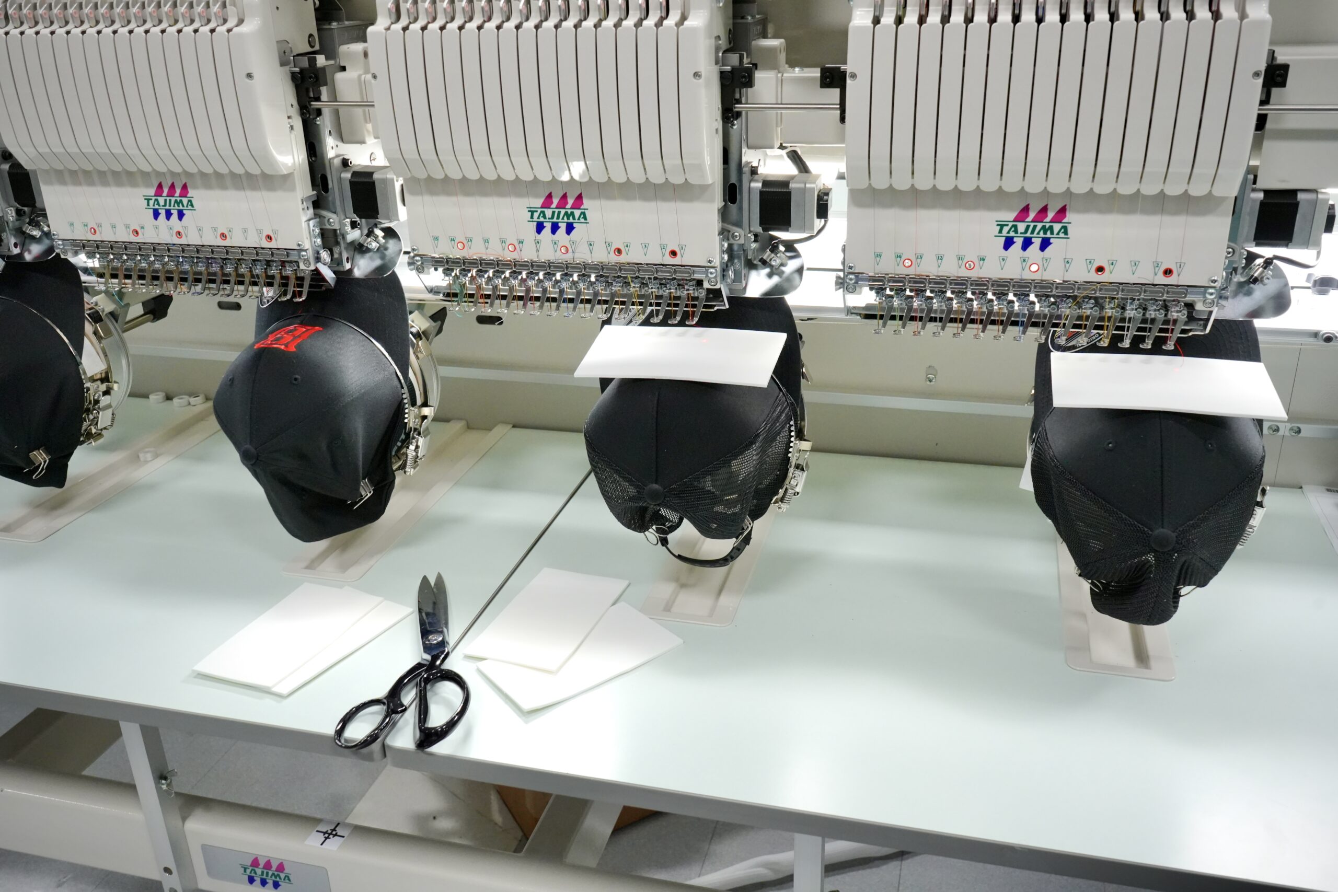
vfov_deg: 43.6
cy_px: 446
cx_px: 669
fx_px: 1115
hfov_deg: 61.9
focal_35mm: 30
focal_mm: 30
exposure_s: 1/125
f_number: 8
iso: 3200
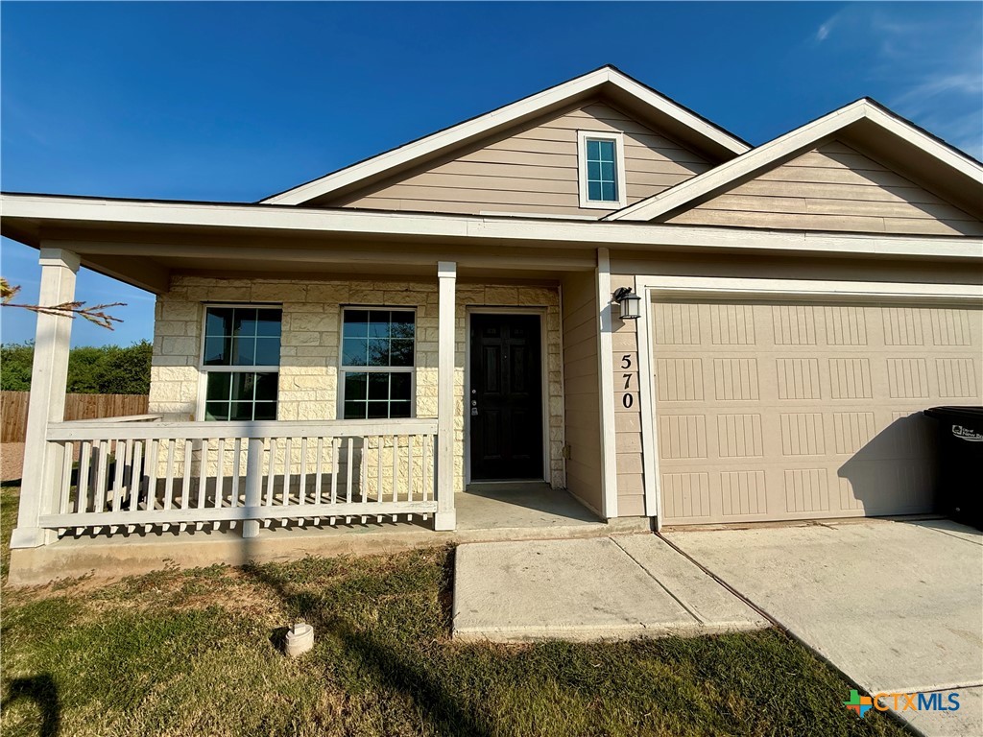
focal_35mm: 14
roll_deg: +0.1
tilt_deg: +5.8
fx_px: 398
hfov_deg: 102.1
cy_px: 368
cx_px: 492
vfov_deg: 85.7
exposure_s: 1/3891
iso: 50
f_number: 2.2
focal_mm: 2.22
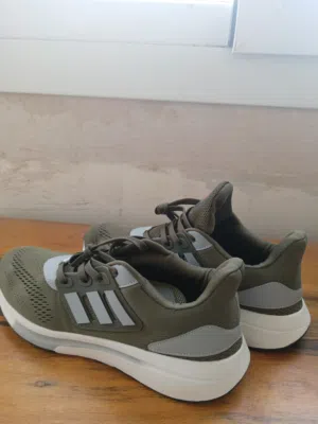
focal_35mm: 27
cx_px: 159
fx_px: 331
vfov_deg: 65.3
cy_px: 212
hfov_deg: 51.4
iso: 331
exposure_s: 1/50
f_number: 1.9
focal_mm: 4.95
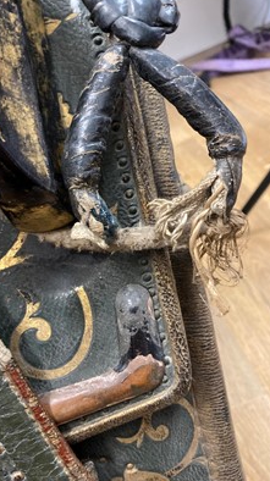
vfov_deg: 62.7
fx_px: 395
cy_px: 238
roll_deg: +23.0
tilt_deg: -32.2
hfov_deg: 37.6
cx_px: 110
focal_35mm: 31
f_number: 1.8
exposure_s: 1/25
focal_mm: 3.99
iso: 320
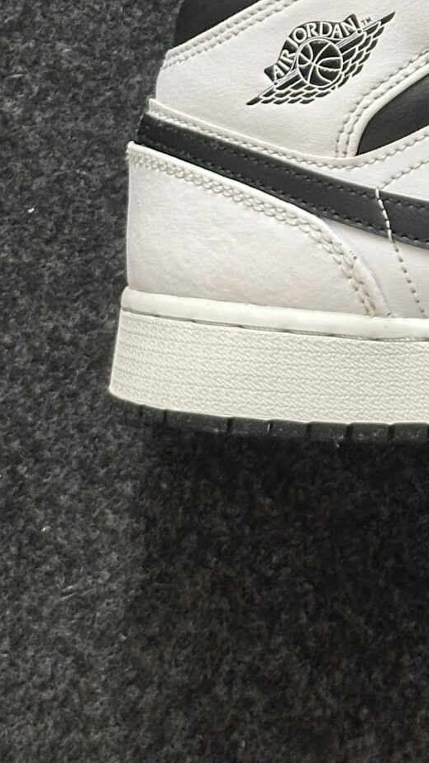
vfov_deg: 14.4
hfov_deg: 8.2
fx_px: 2933
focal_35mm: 145
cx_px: 660
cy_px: -146
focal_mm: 6.86
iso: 200
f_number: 1.78
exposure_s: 1/36
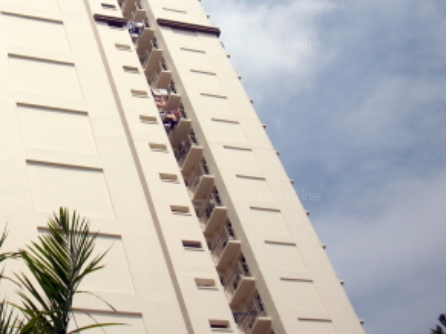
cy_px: 44
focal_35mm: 70
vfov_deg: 20.6
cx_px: 40
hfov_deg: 26.8
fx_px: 902
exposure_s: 1/640
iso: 80
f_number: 5.6
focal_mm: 6.2
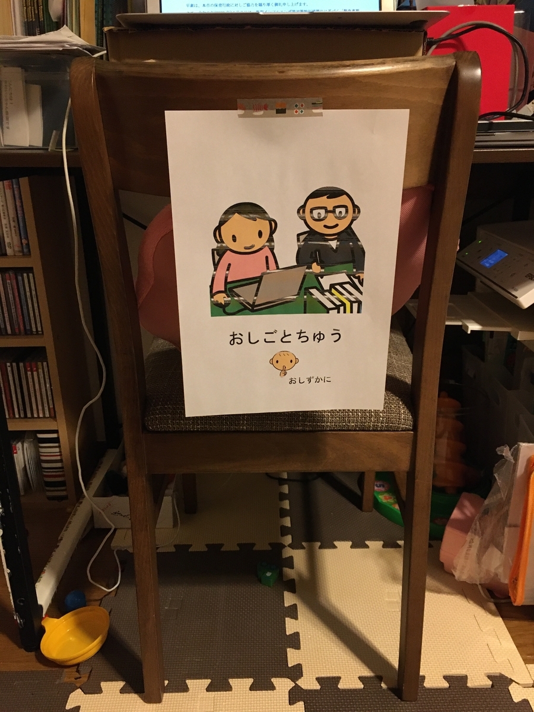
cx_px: 267
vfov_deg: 61.7
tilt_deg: -18.1
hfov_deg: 48.2
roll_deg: +1.5
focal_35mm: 29
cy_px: 356
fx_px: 596
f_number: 2.2
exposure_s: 1/30
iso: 200
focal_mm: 4.15
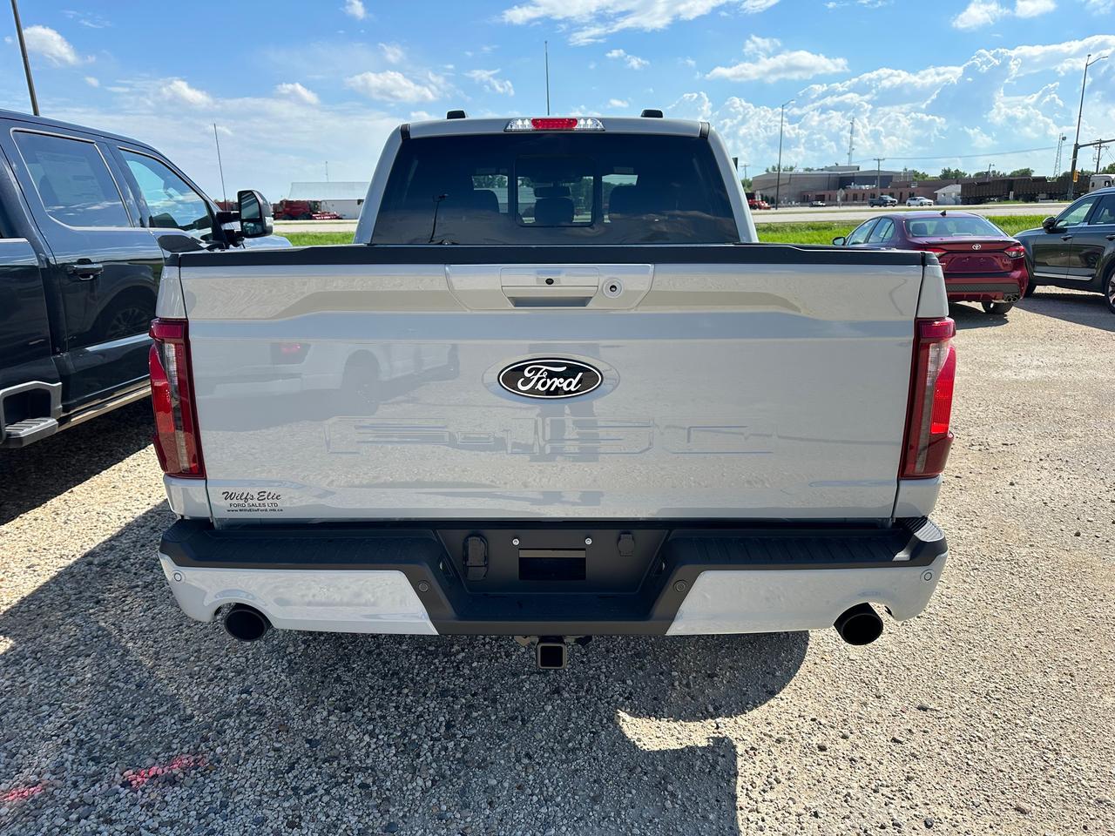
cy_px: 418
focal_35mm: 24
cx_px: 558
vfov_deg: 56.8
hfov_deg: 71.6
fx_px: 773
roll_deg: +1.7
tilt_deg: -13.6
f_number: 1.78
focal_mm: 6.86
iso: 80
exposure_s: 1/3356
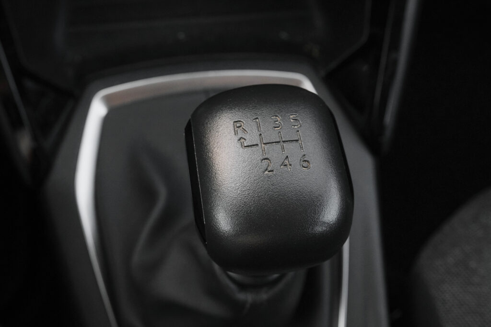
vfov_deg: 31.2
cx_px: 246
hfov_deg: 45.4
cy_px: 164
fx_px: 587
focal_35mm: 43
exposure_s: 1/100
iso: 2000
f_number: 8
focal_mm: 28.8
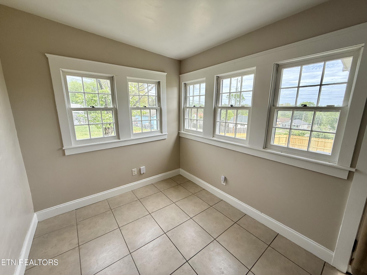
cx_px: 184
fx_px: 148
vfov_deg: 85.7
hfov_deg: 102.1
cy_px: 138
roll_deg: -0.3
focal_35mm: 14
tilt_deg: -9.1
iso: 64
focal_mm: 2.22
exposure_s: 1/522
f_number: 2.2
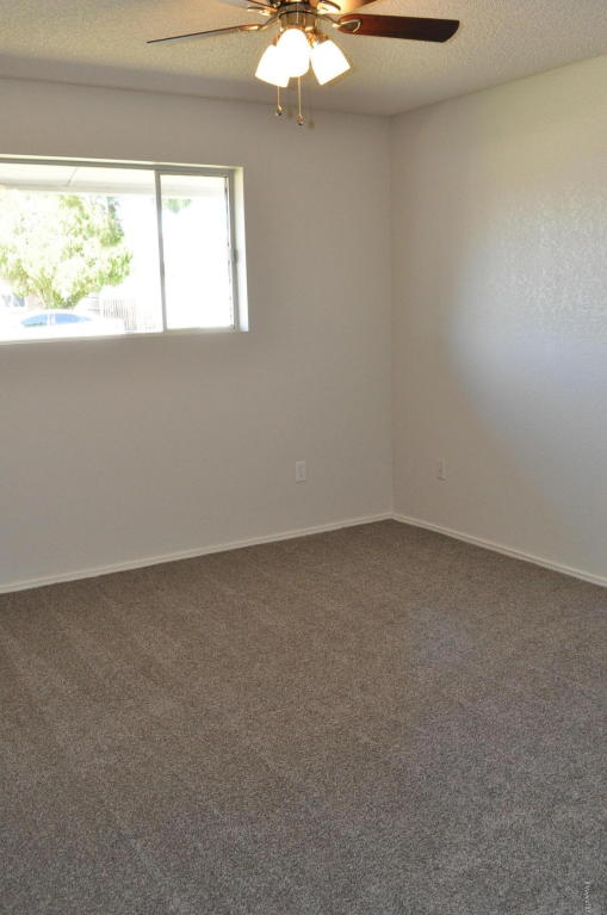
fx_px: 837
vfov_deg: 57.3
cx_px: 304
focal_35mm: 33
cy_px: 458
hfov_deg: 39.9
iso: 900
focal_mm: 22
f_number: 11
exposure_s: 1/30
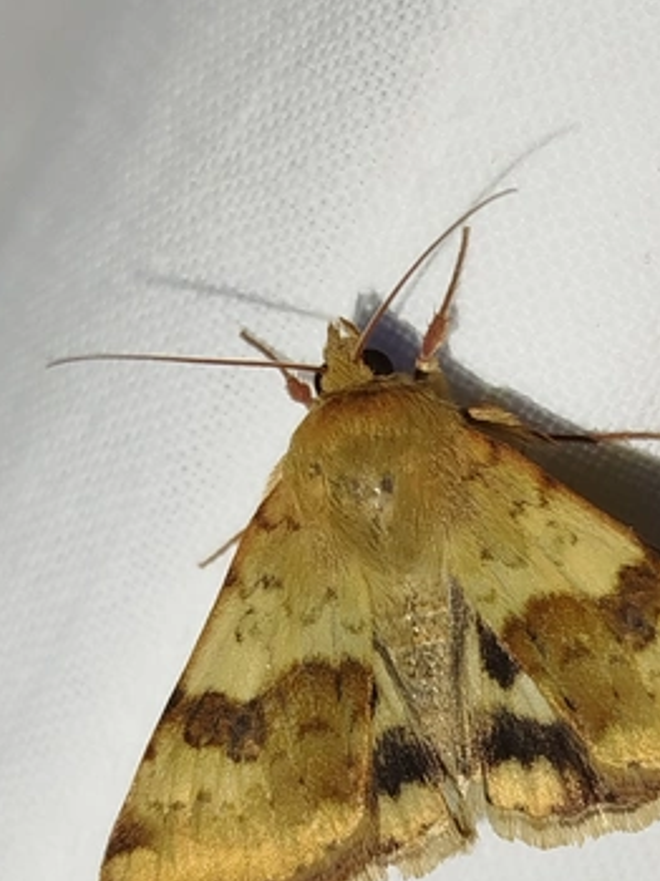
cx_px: 408
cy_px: 634
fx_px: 2469
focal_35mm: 97
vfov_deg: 20.1
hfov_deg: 15.2
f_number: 1.7
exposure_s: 1/50
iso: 64
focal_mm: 5.31
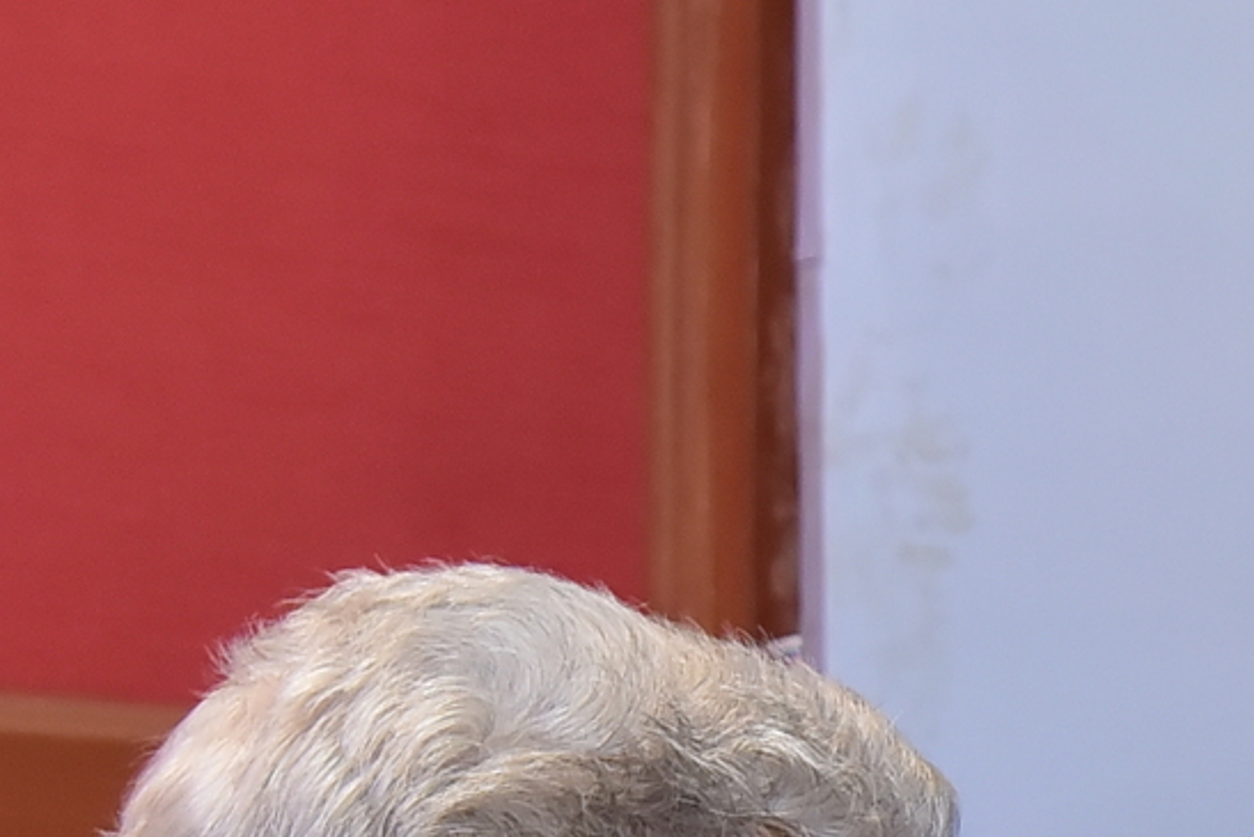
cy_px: 1092
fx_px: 8431
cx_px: 2226
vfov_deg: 5.6
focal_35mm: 242
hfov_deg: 8.2
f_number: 5
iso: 1250
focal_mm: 44
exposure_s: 1/125
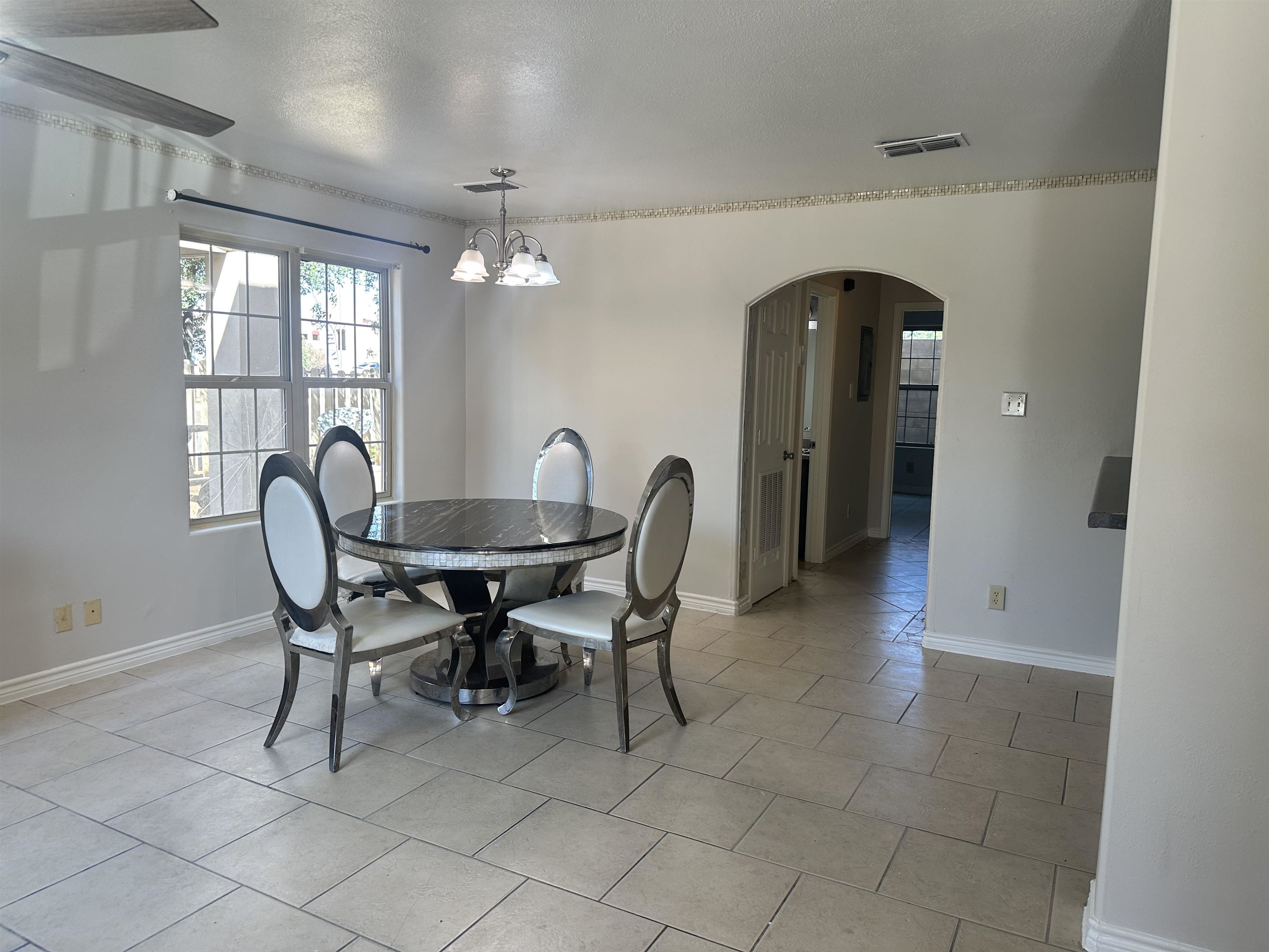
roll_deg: -1.9
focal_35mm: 24
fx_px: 880
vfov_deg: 56.8
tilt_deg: -6.1
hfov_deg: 71.6
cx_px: 634
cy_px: 476
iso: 80
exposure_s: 1/163
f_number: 1.78
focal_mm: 6.86
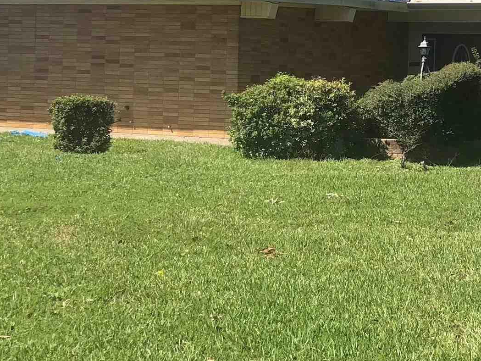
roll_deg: -1.1
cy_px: 93
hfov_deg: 23.3
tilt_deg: +0.6
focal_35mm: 82
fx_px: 1140
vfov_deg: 17.9
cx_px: 422
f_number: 1.8
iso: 20
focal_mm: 4
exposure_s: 1/1116
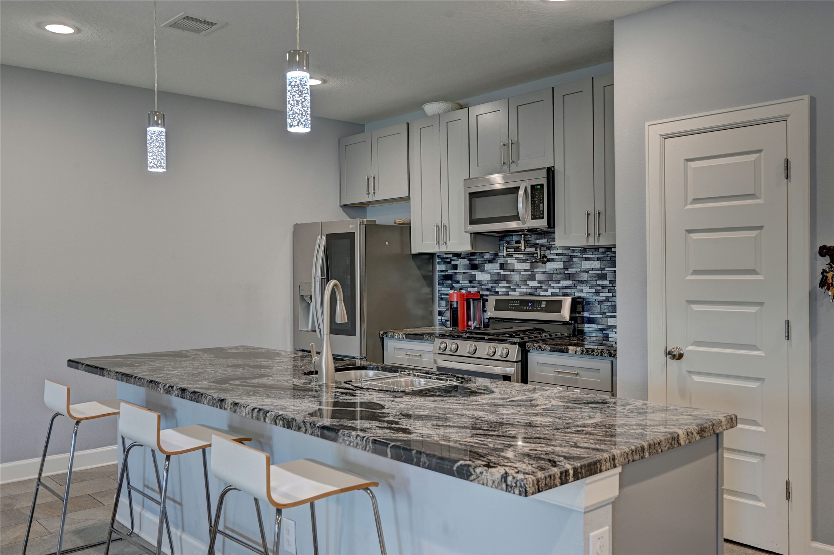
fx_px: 694
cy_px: 278
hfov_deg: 62.0
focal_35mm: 30
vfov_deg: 43.5
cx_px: 417
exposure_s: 1/4
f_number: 8
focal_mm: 30
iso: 400
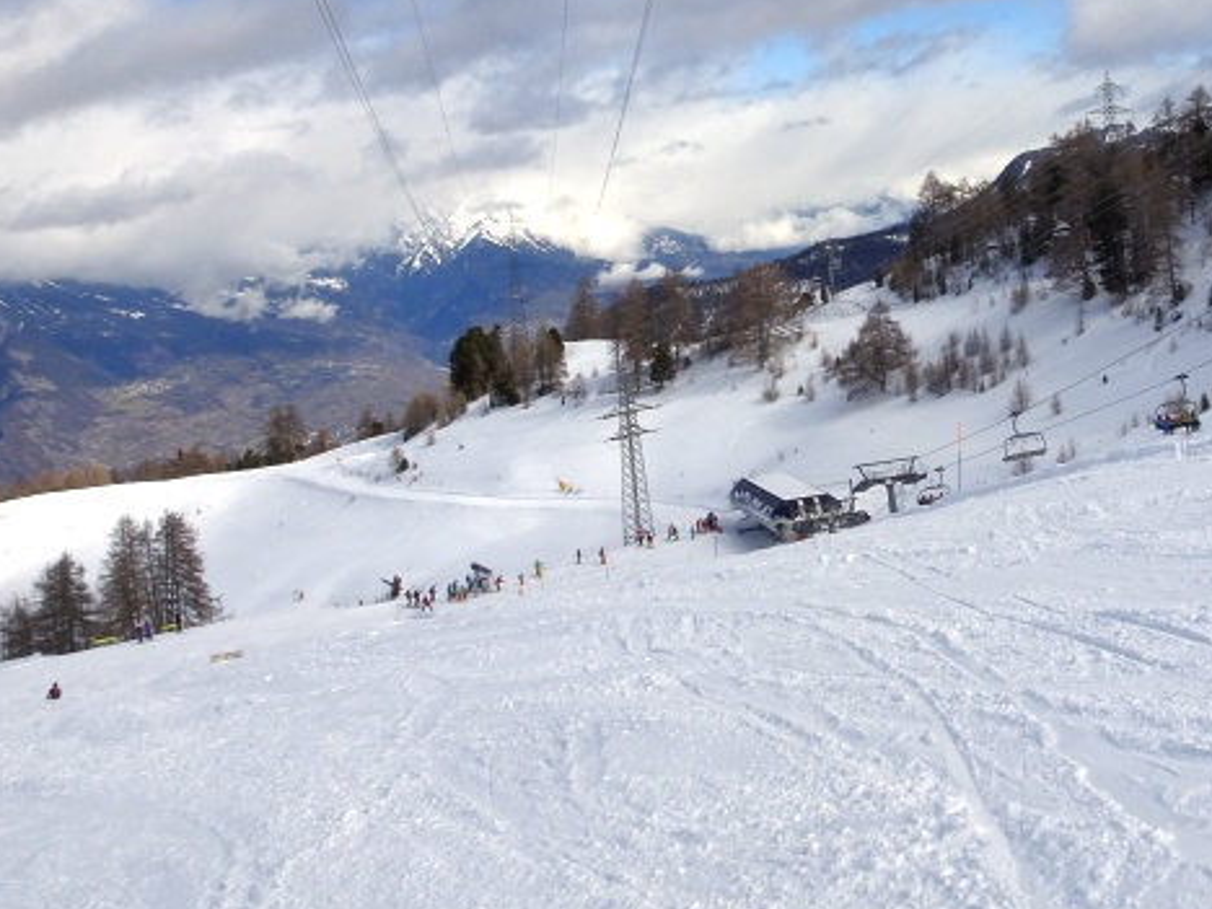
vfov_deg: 34.7
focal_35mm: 41
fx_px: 1436
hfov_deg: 44.0
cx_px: 932
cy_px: 287
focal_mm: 4.1
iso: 80
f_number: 3.5
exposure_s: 1/2000
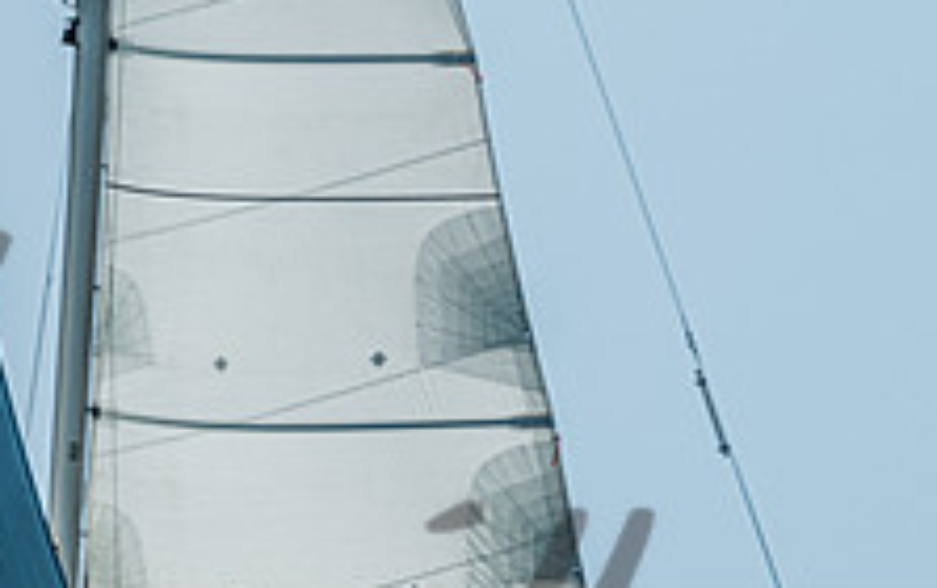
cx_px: 146
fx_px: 26208
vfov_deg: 1.3
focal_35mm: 1025
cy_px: 946
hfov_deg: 2.0
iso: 320
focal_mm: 290
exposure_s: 1/400
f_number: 9
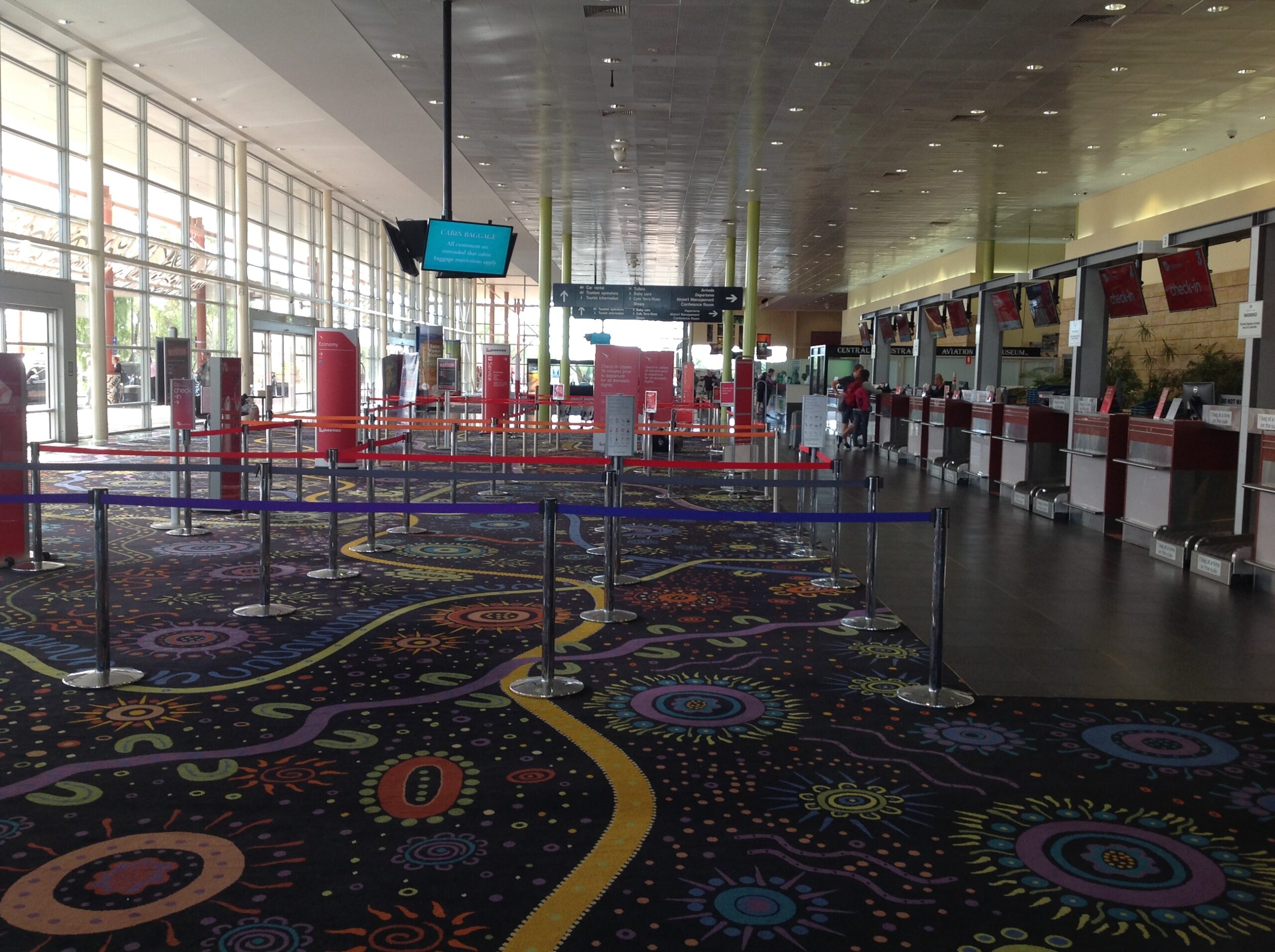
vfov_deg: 40.6
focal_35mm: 35
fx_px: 1287
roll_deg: -1.0
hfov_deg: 52.7
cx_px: 638
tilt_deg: -5.8
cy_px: 476
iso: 50
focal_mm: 4.28
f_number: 2.4
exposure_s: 1/40
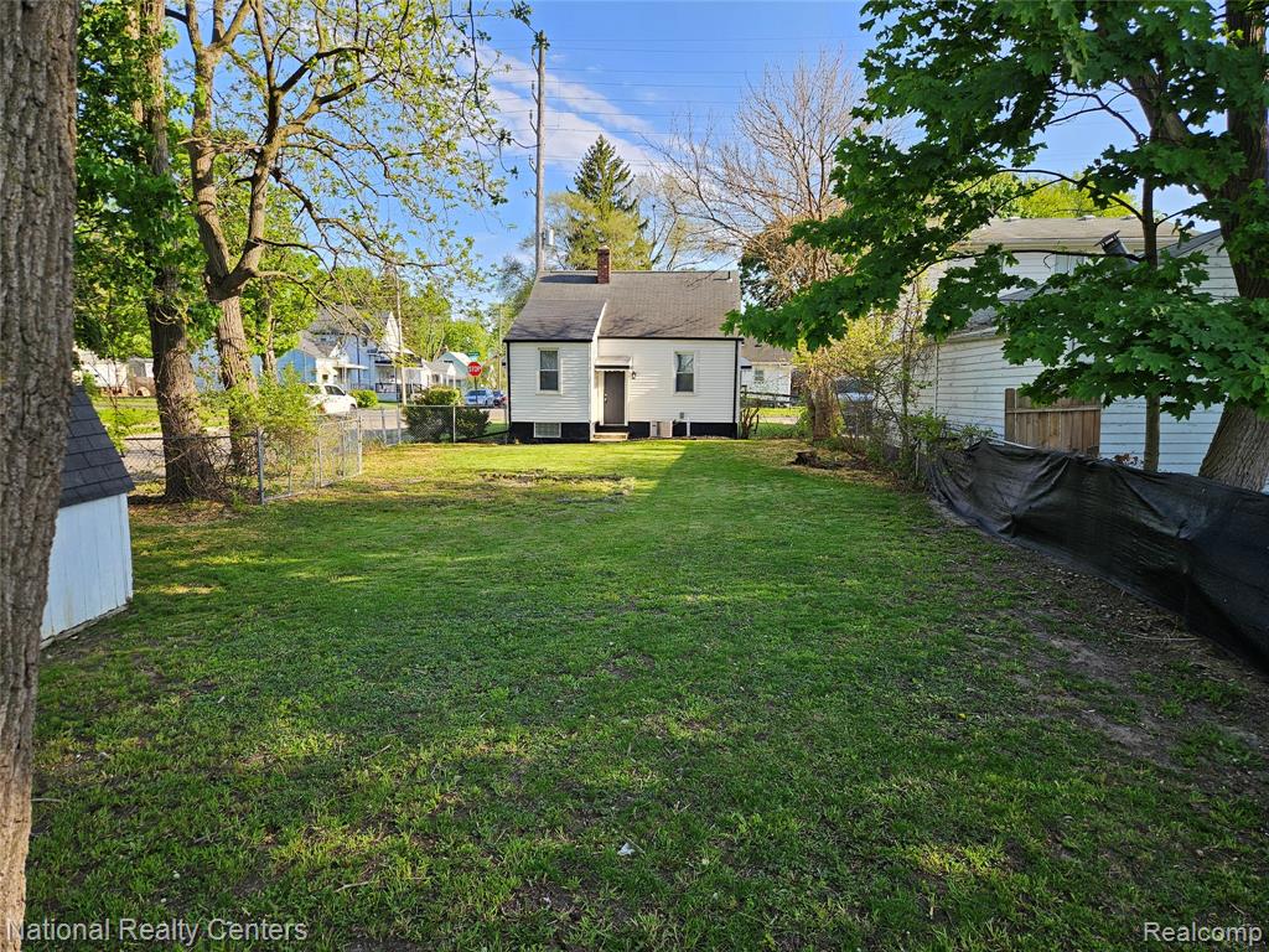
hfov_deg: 73.9
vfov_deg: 58.9
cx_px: 634
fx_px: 843
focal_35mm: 23
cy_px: 476
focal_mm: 5.4
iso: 25
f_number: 1.8
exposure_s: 1/499
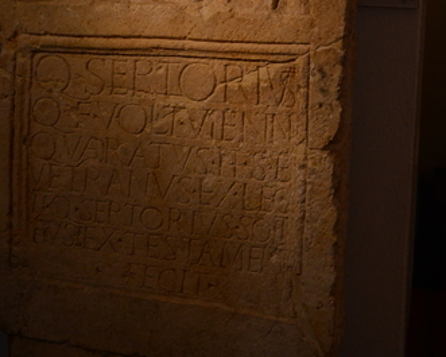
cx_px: 195
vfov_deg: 23.5
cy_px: -9
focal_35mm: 62
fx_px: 819
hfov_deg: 30.4
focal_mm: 22
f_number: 5
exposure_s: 1/100
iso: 1250
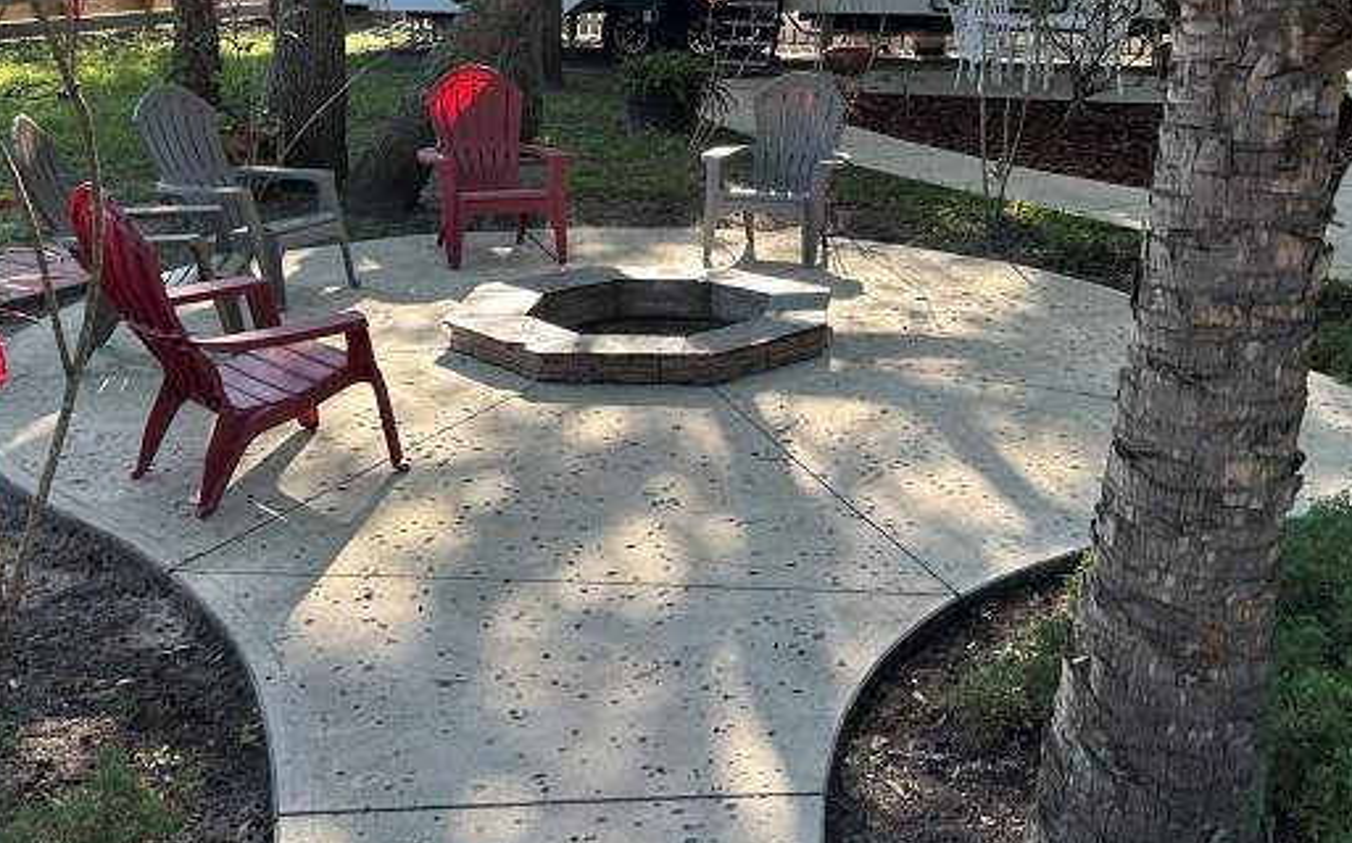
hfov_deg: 46.2
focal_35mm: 43
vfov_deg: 28.8
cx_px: 730
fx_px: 1584
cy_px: 105
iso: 50
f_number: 1.5
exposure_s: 1/458
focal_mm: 5.7
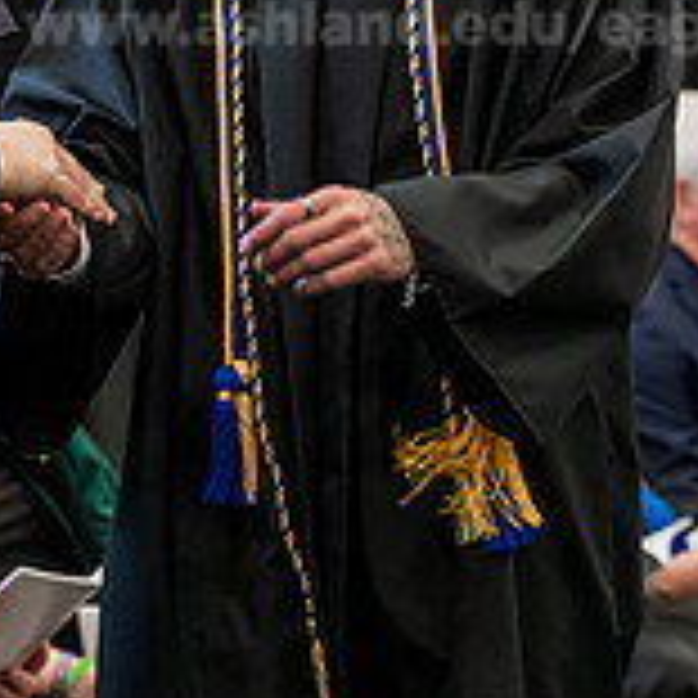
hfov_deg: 6.4
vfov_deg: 6.5
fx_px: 6182
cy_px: 119
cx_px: -180
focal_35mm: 271
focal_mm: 85
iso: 4000
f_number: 4.5
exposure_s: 1/200
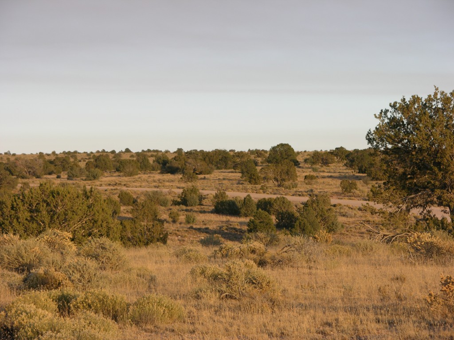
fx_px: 1967
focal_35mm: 150
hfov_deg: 13.2
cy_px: 170
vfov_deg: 9.9
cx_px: 227
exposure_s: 1/212
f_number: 4.4
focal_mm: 37.7
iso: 50
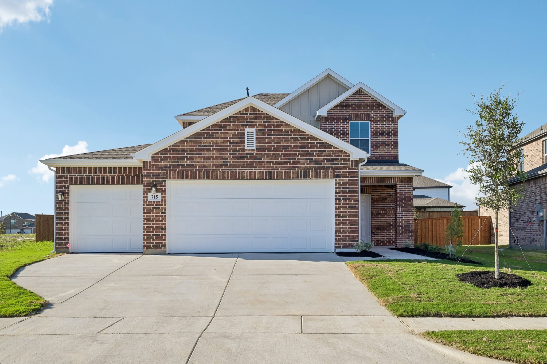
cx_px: 274
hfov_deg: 61.9
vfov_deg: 43.6
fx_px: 456
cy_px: 182
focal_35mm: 30
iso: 400
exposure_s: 1/1250
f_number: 8
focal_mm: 30
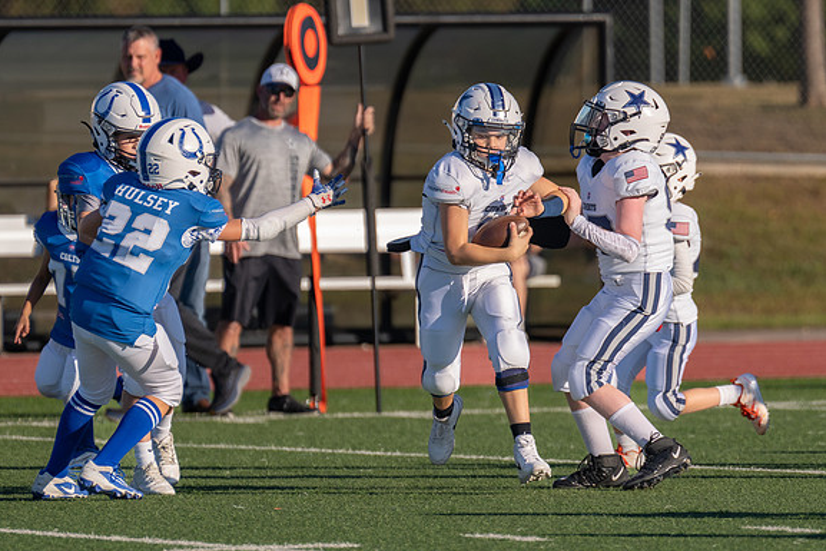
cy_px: 317
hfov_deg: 4.2
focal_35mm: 485
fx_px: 11130
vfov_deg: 2.8
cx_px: 491
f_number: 4
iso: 200
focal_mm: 280
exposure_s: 1/2500
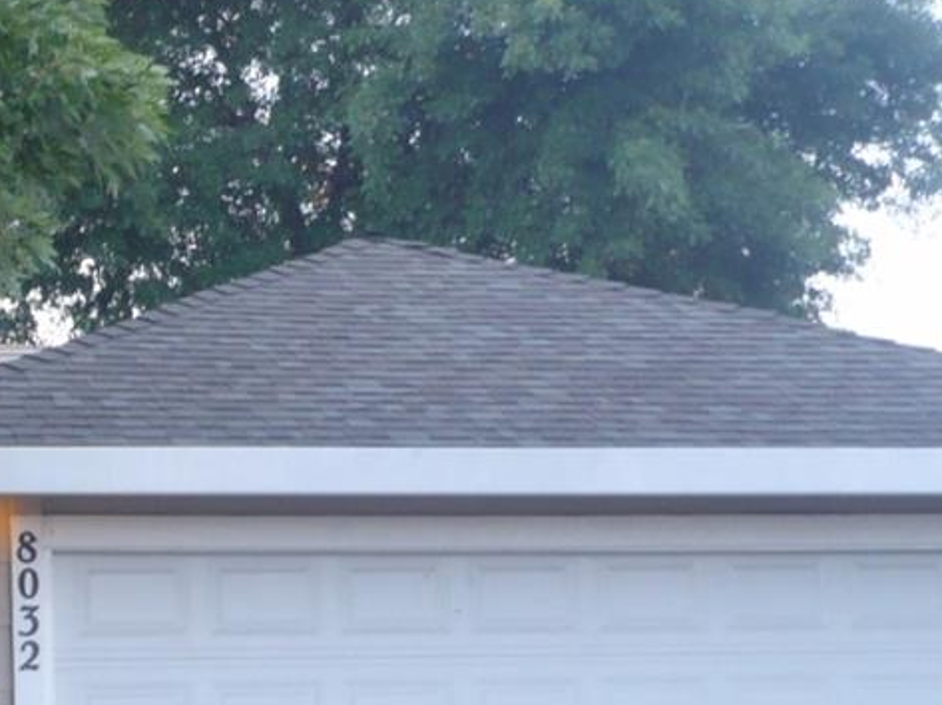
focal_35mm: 111
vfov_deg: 13.3
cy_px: 550
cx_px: -315
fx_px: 3018
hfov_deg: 16.7
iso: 100
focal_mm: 5.8
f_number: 2.8
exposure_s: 1/60
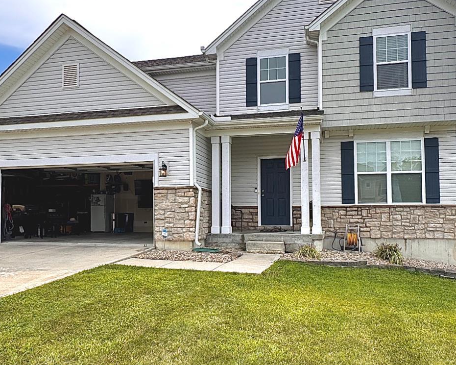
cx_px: 199
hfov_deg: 74.7
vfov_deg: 62.9
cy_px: 158
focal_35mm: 22
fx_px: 297
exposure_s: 1/1370
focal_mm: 2.22
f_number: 2.2
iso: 50
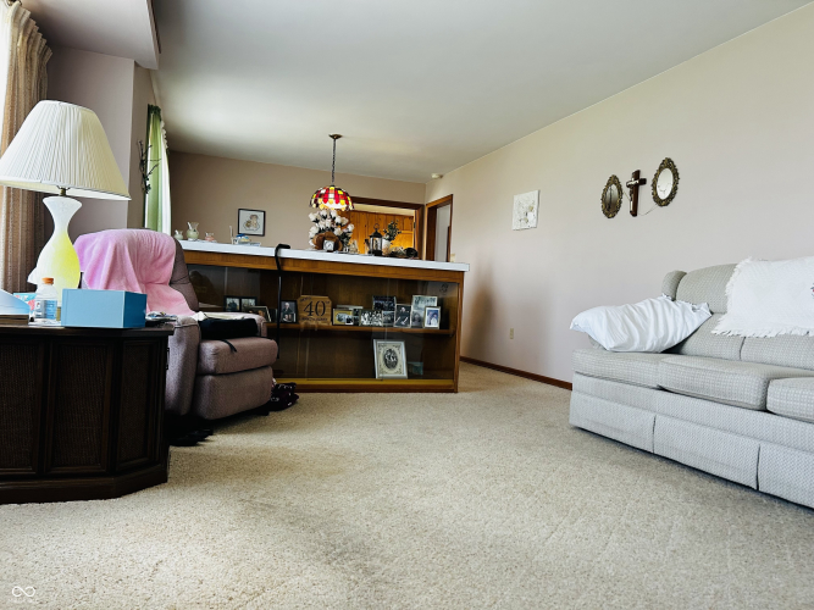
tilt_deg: +0.0
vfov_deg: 53.0
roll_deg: -2.6
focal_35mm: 26
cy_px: 305
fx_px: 611
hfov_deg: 67.3
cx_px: 407
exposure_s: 1/120
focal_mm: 5.7
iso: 125
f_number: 1.5
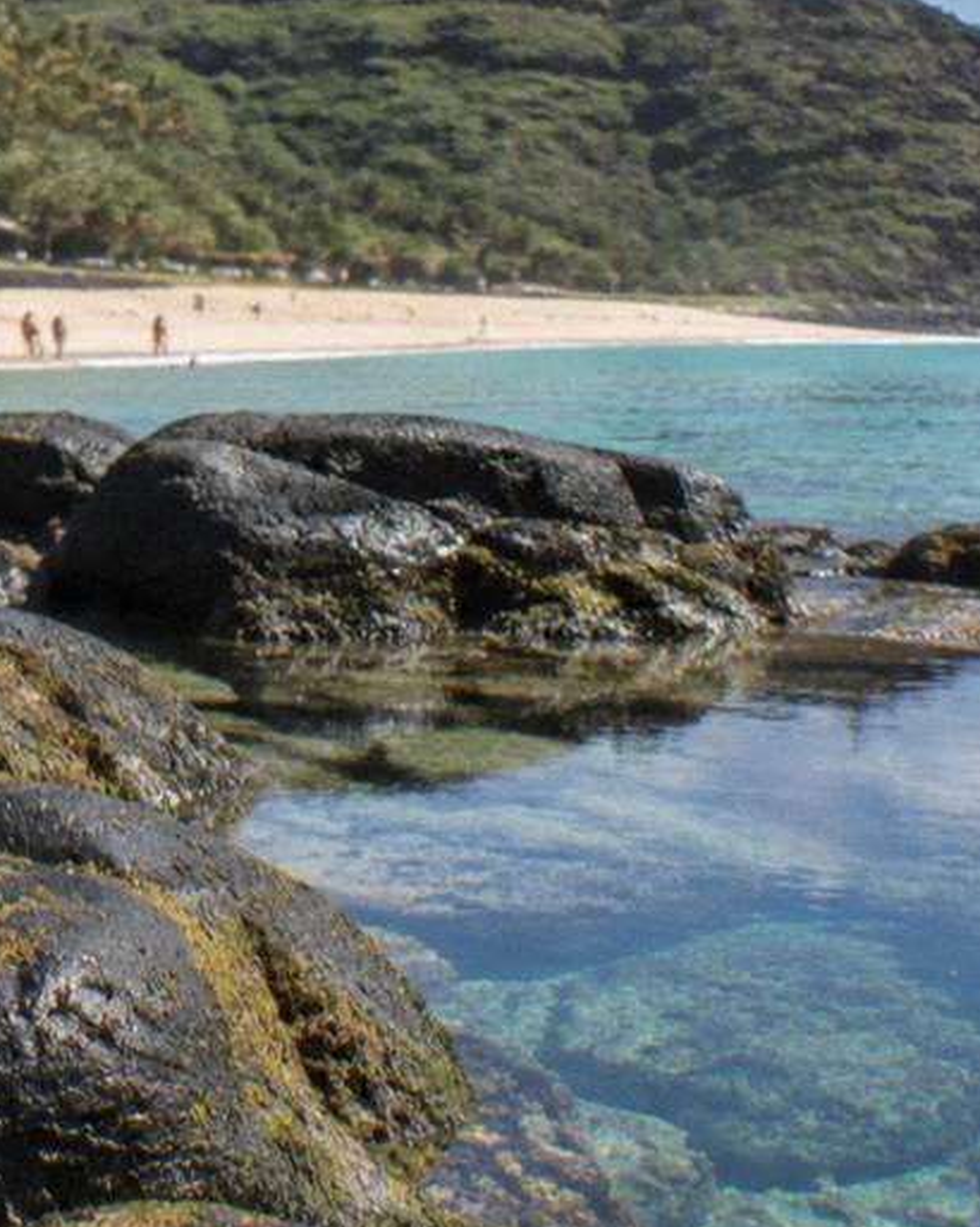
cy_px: 767
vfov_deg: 23.2
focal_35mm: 82
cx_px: 521
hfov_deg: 18.7
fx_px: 2975
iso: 400
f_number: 11
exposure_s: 1/250
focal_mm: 35
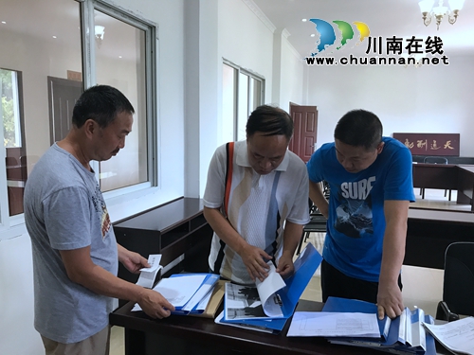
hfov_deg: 63.4
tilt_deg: -7.6
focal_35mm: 28
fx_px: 383
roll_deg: -0.1
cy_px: 178
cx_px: 237
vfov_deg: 49.7
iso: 40
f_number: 1.8
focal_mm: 3.99
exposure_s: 1/25
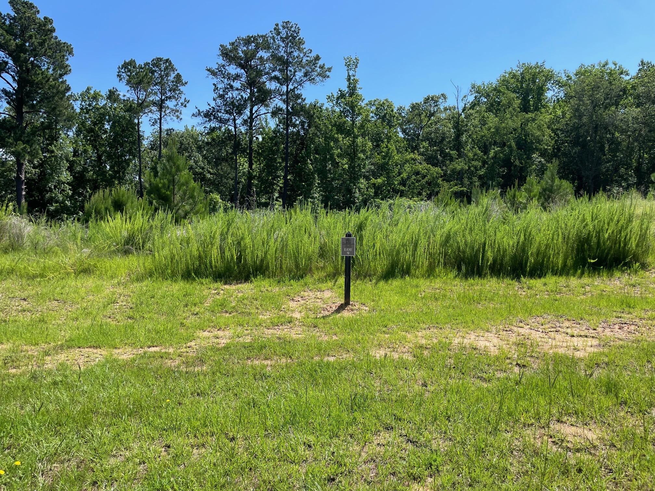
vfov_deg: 53.1
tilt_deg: -0.1
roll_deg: -0.8
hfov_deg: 67.3
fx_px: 492
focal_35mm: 26
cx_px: 328
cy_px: 246
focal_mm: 4.2
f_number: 1.6
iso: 32
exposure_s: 1/2304
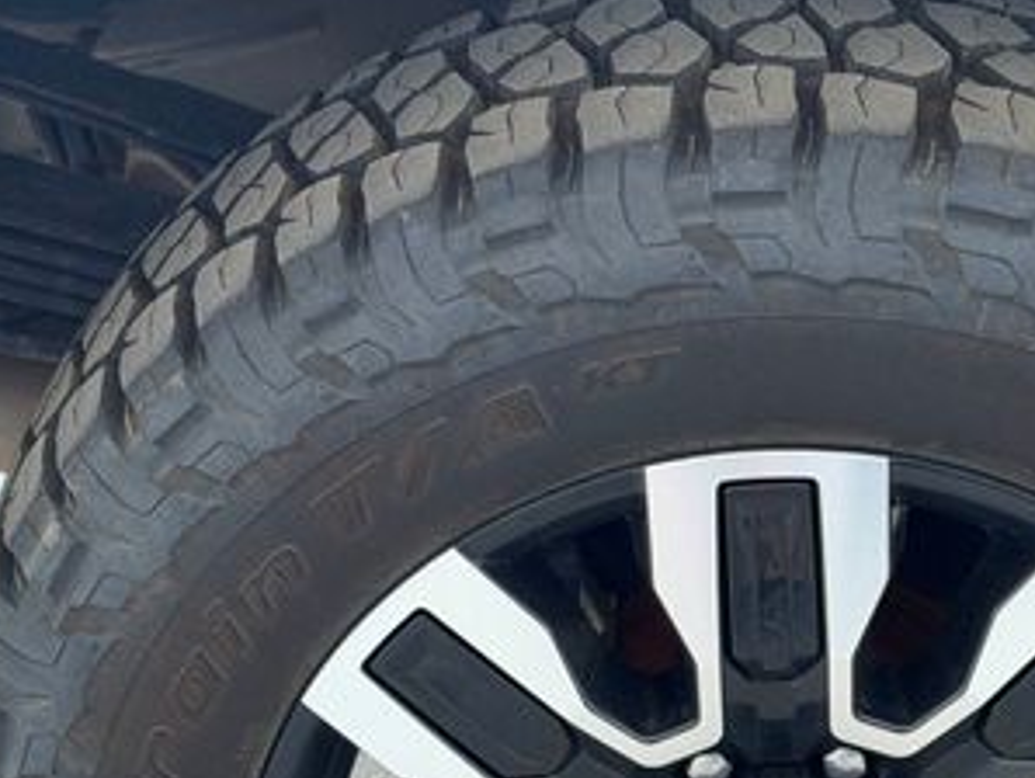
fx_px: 3082
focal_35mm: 103
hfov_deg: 18.9
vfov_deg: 14.1
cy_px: 802
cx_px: 847
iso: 80
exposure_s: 1/121
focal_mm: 6.76
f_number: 1.78
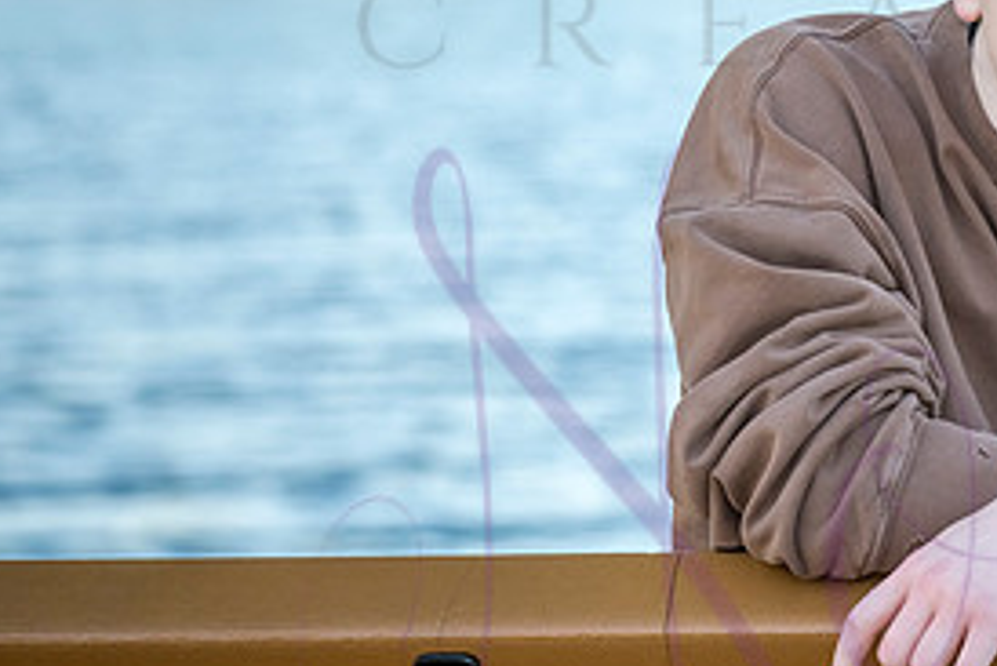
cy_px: 202
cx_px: 1026
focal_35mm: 254
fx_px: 7038
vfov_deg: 5.4
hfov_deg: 8.1
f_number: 5.6
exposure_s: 1/640
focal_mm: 120
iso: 400
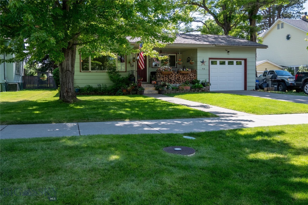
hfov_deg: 61.9
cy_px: 102
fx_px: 257
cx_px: 154
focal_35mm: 30
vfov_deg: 43.6
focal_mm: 20
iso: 400
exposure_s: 1/1250
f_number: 8
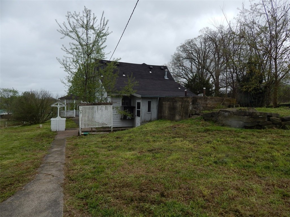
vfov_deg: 58.9
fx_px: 193
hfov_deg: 73.9
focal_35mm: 23
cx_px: 145
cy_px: 108
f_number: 3
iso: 125
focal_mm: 4
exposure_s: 1/1250
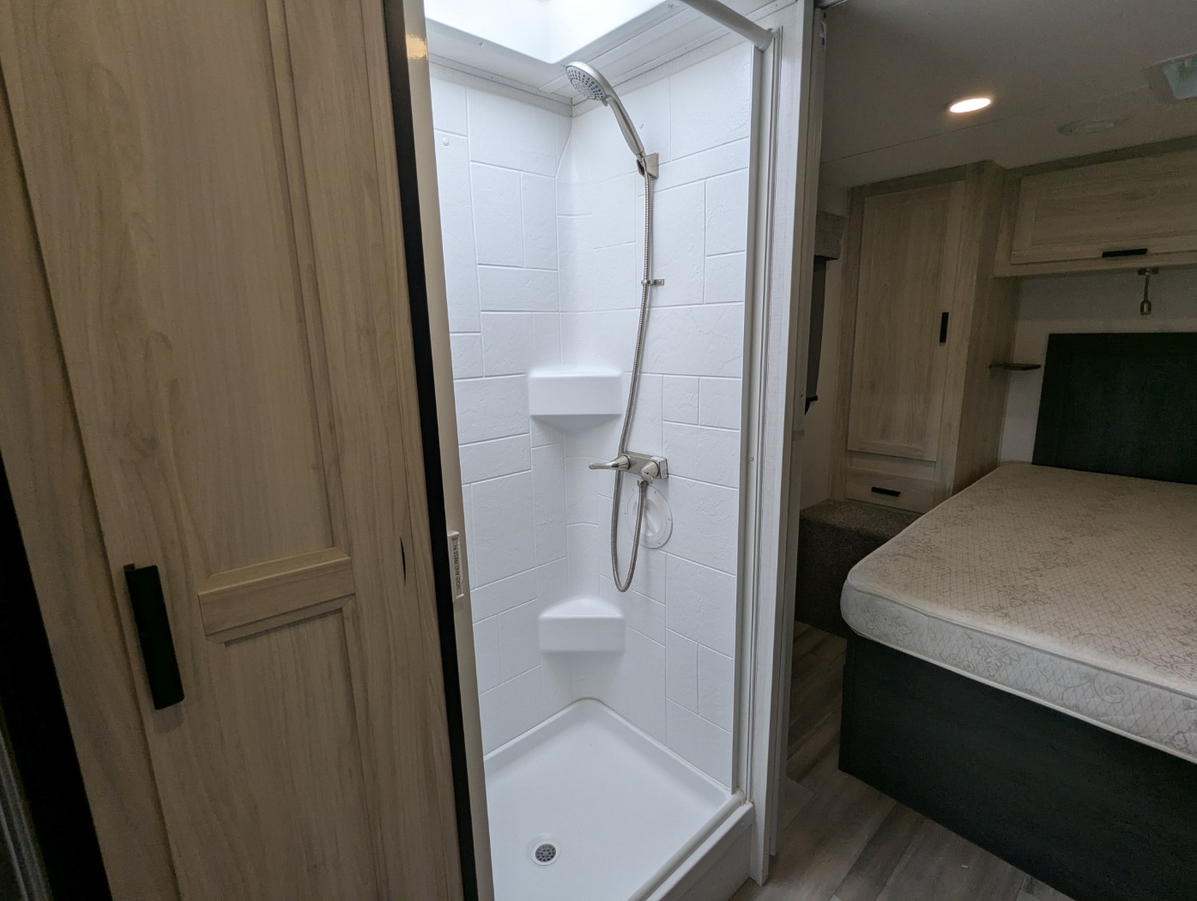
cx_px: 598
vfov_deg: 78.2
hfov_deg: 94.4
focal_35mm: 16
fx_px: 554
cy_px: 450
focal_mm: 2.35
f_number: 2.2
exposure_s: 1/166
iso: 65
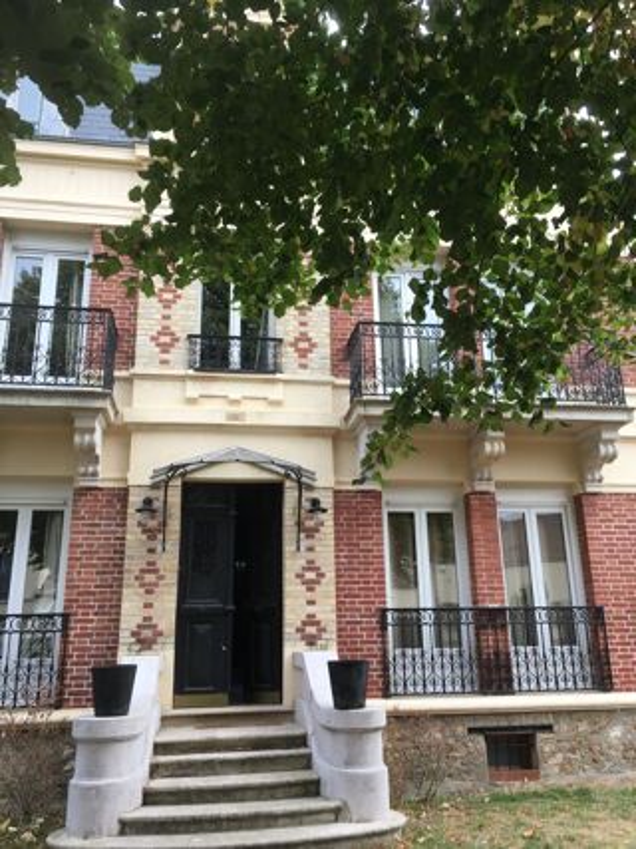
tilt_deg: +17.0
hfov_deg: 48.2
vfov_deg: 61.7
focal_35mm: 29
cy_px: 424
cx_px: 318
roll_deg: +0.4
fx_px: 711
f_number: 2.2
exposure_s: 1/100
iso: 32
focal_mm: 4.15
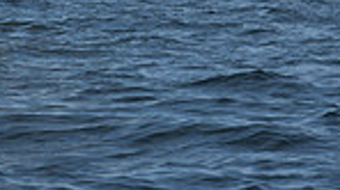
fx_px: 3703
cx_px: -26
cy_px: -462
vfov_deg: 2.9
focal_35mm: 411
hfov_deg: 5.2
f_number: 11
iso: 320
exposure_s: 1/1000
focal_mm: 100
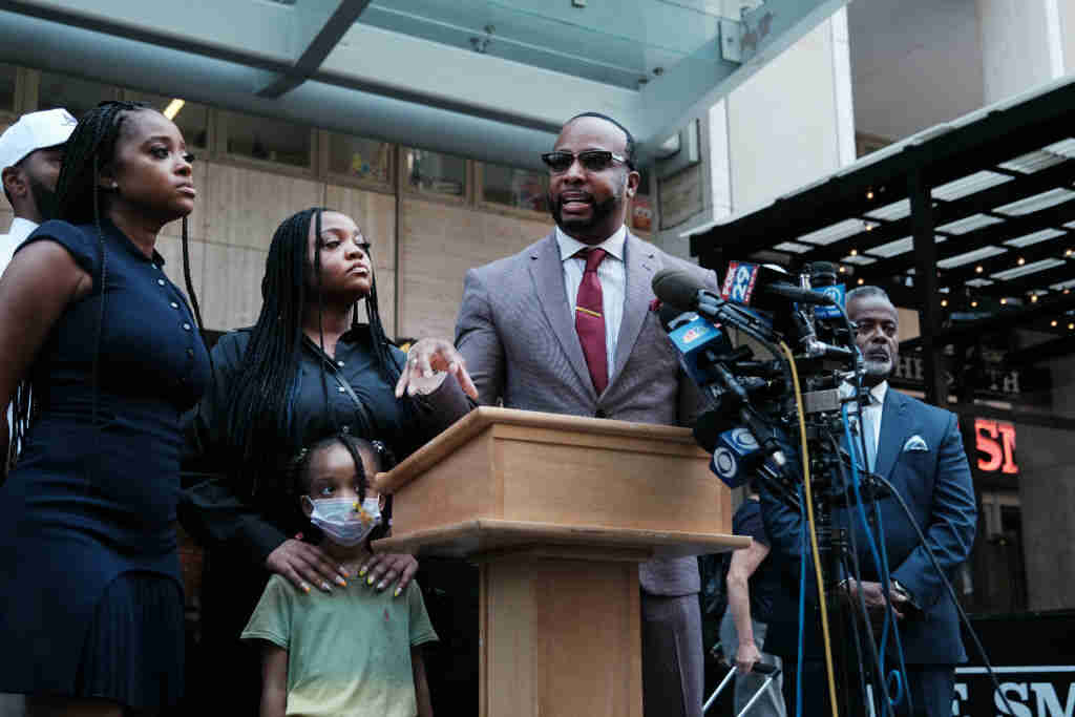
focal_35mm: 44
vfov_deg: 30.5
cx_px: 538
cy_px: 358
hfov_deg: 44.5
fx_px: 1314
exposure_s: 1/200
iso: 160
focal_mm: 29.2
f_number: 2.8
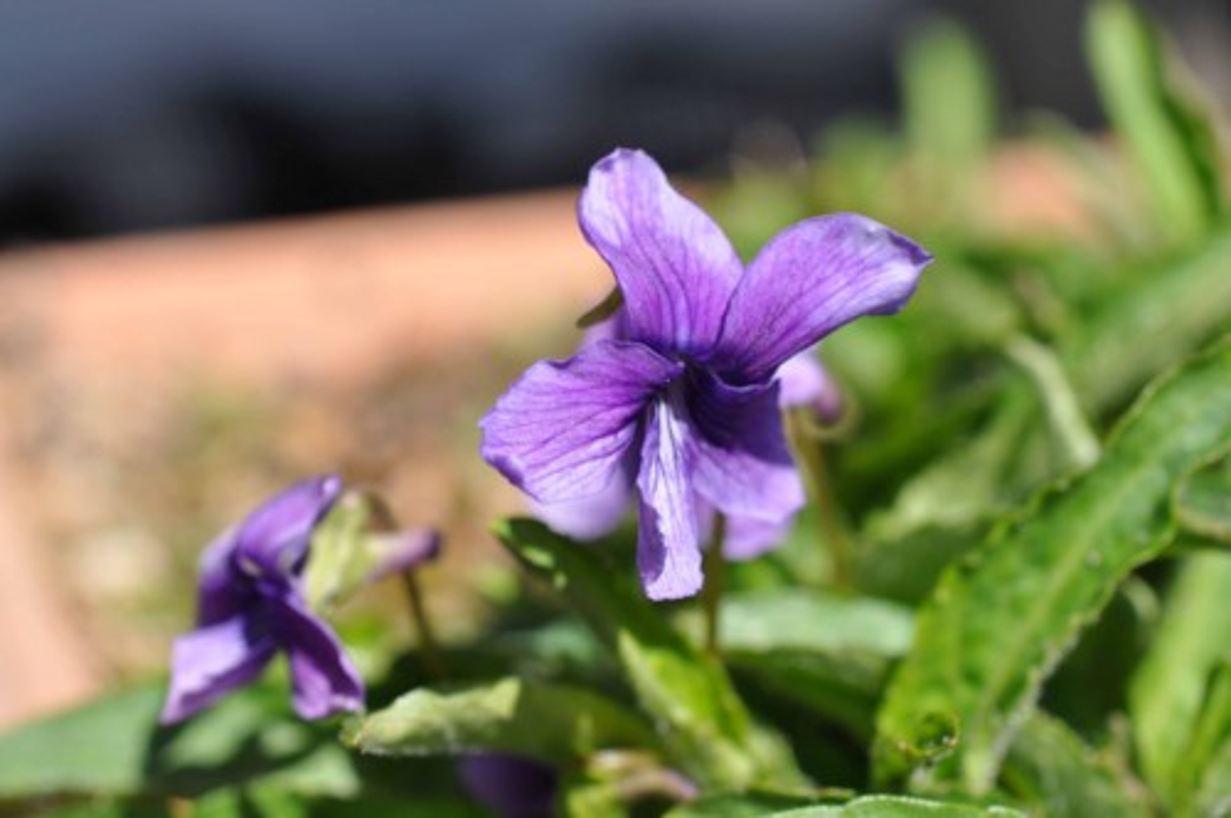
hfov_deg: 33.4
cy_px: 409
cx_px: 616
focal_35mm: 60
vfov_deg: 22.6
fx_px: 2049
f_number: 9
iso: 200
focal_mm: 40
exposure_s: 1/320
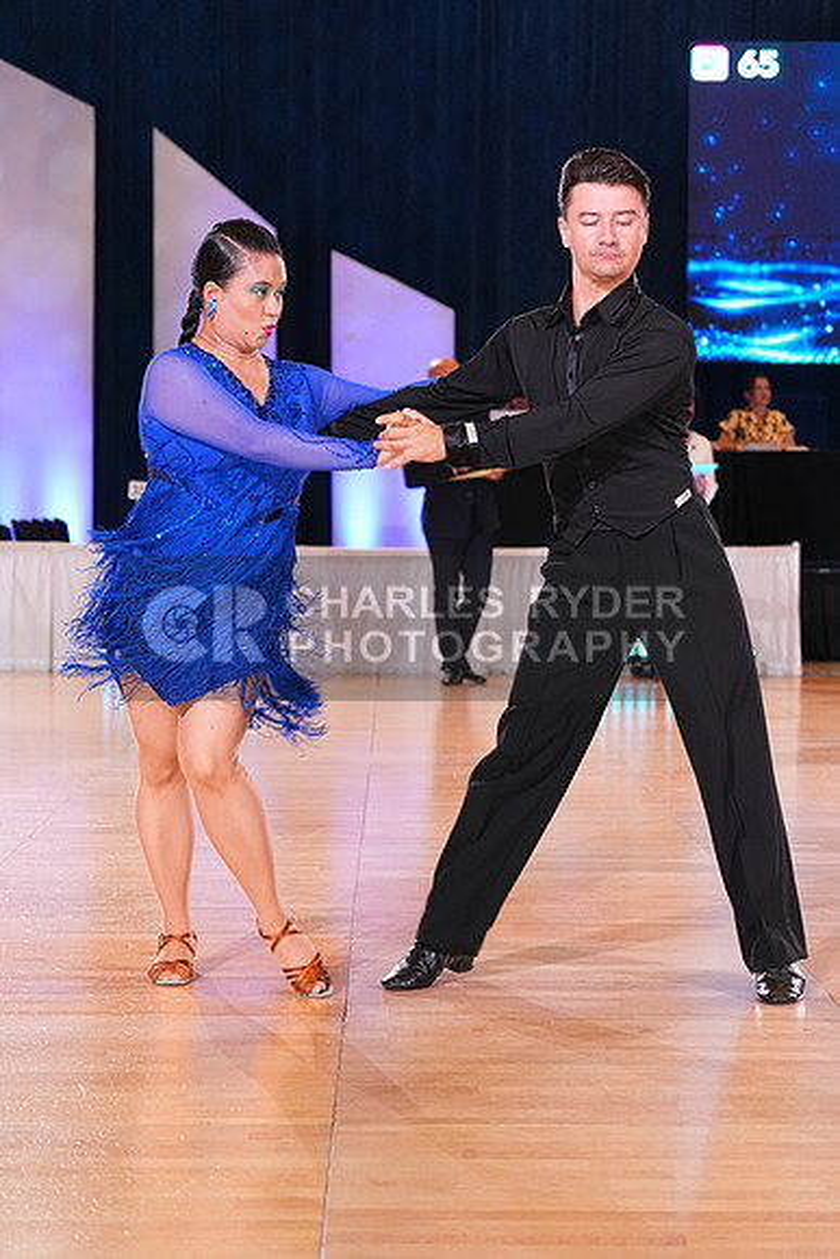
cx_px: 420
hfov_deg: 17.5
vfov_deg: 26.0
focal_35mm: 78
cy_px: 630
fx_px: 2728
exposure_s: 1/200
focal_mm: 78
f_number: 4.5
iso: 2000
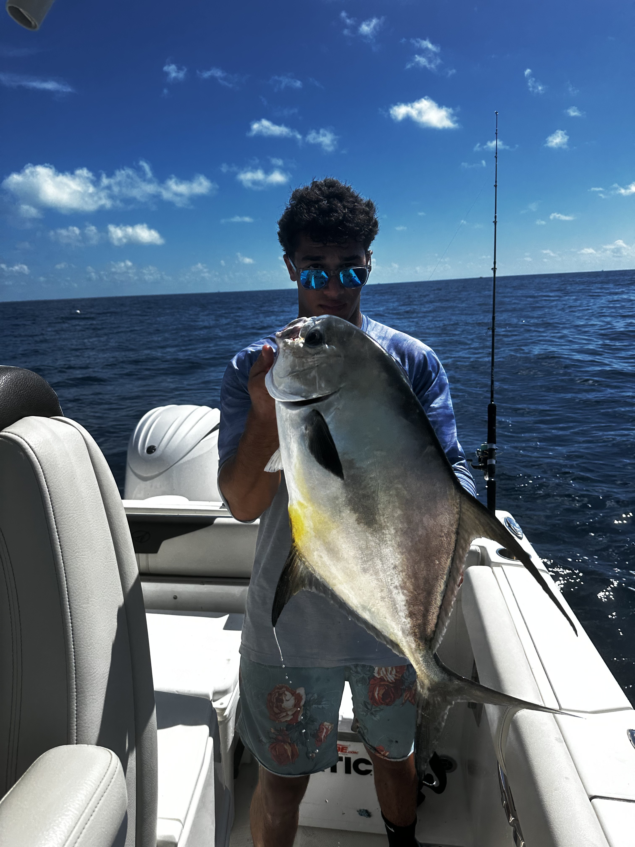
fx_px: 587
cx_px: 318
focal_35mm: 24
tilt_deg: -11.1
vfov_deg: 71.6
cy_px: 424
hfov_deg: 56.8
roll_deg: -0.4
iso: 80
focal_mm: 6.86
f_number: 1.78
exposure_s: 1/7576
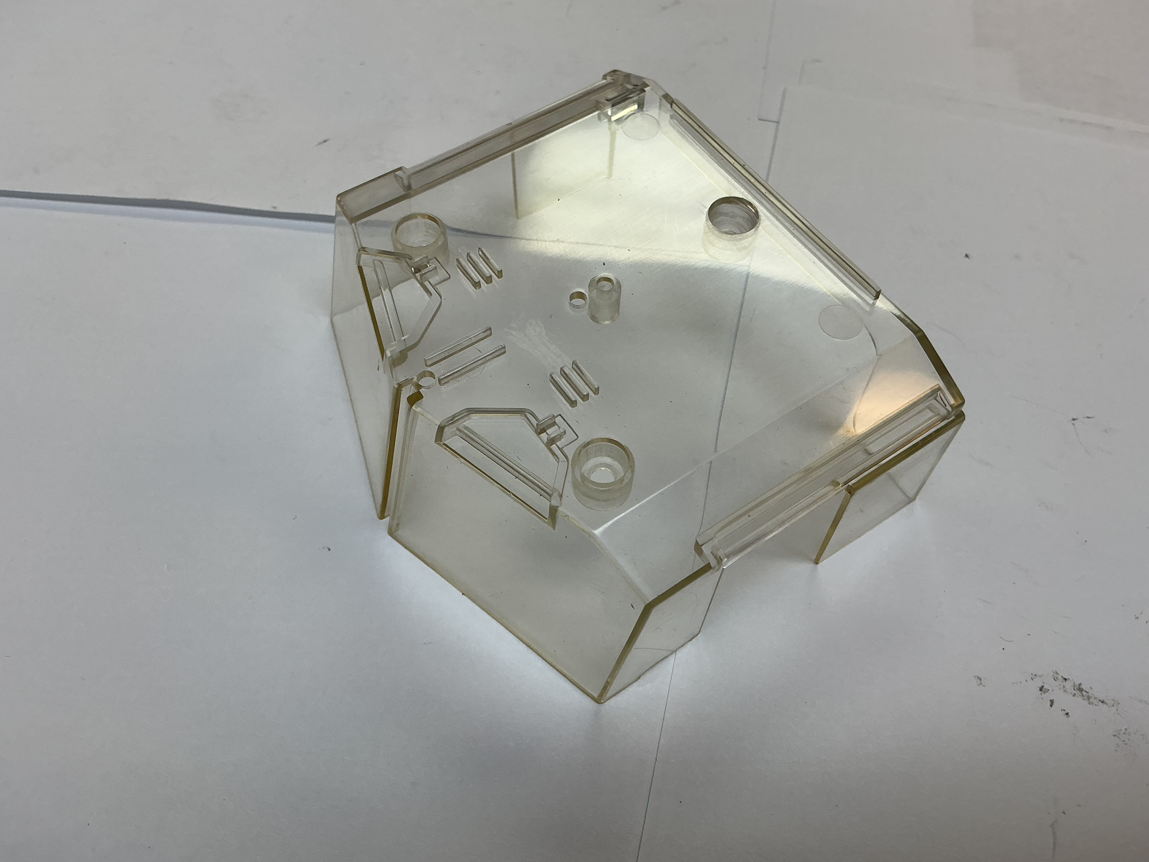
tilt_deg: -59.4
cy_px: 431
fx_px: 963
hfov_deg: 61.7
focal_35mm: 29
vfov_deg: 48.2
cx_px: 574
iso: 20
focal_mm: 3
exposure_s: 1/120
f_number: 1.8
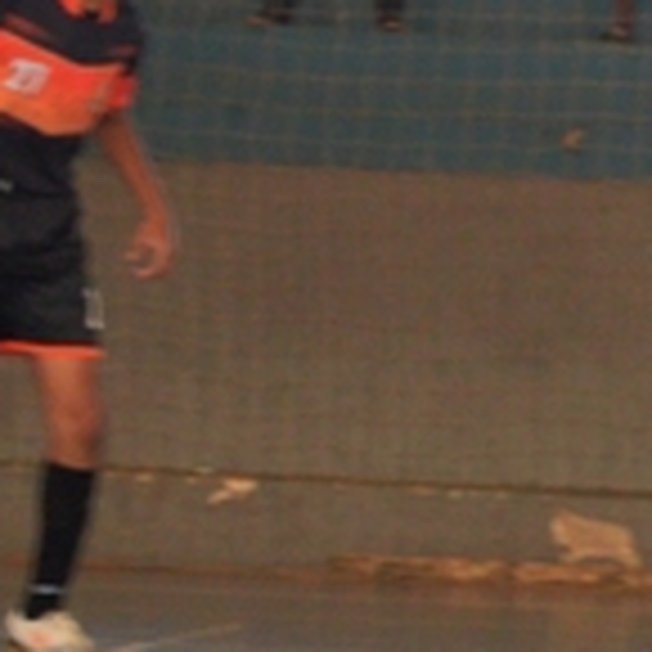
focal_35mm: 310
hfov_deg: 5.6
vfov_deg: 5.7
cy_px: 297
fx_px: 6603
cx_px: 1192
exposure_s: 1/100
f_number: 5.6
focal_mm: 55
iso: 3200
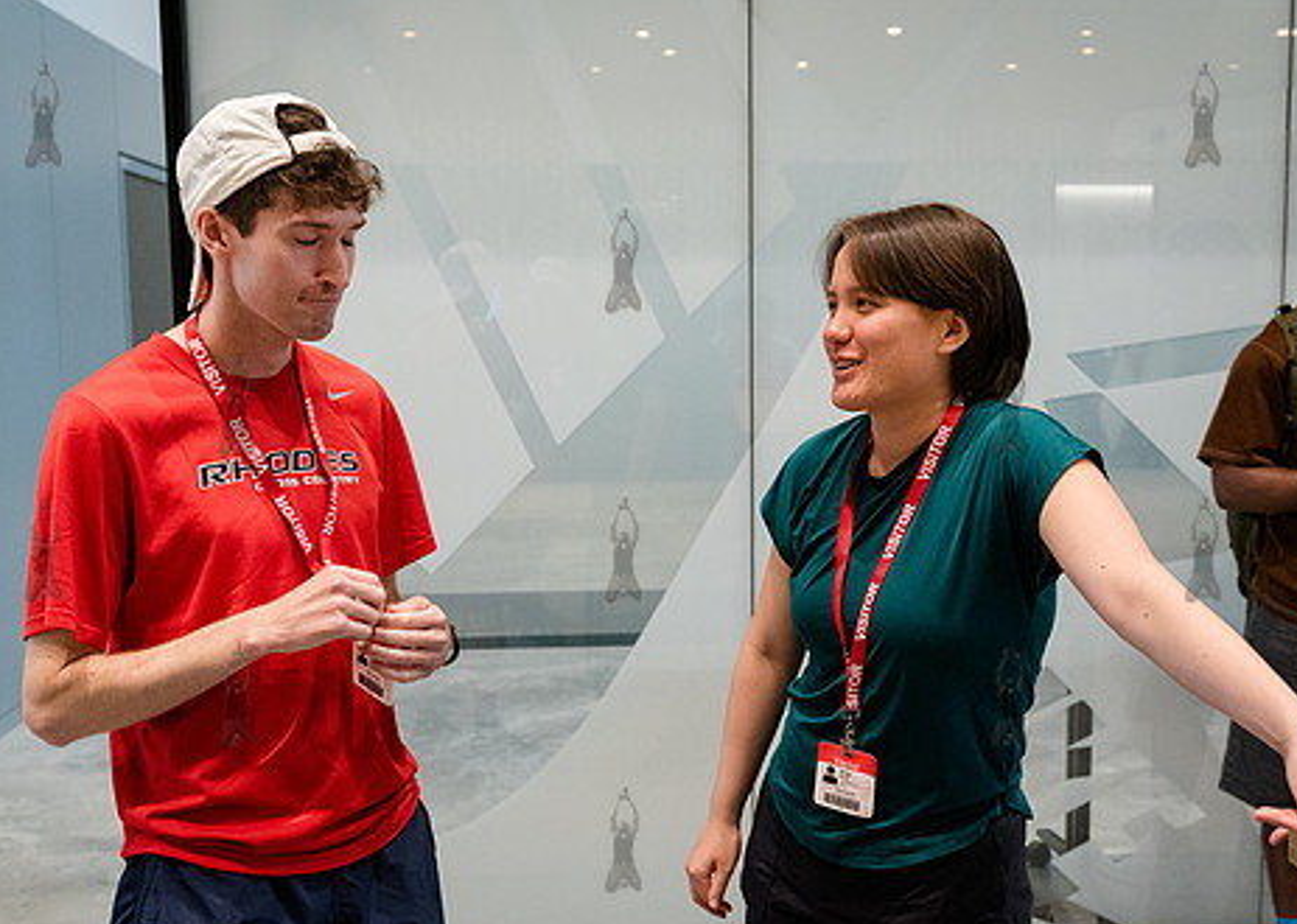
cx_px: 677
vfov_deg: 31.8
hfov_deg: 43.6
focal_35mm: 44
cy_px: 511
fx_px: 1620
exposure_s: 1/320
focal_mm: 29
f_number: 3.5
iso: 5000
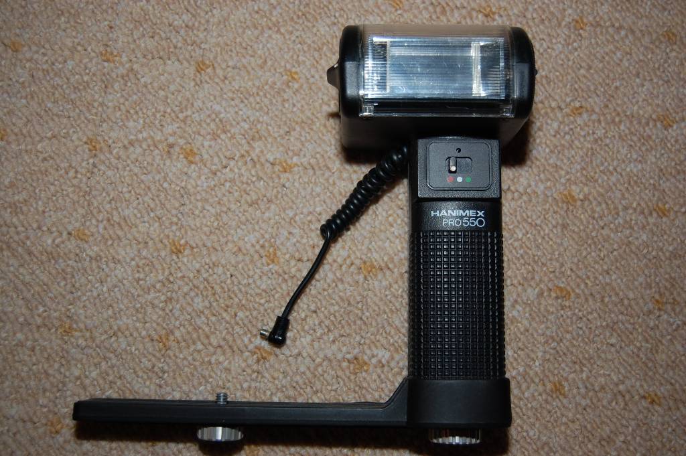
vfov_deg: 29.8
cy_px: 228
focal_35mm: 45
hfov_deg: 43.6
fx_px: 857
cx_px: 343
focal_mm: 30
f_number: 4.2
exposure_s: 1/60
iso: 220
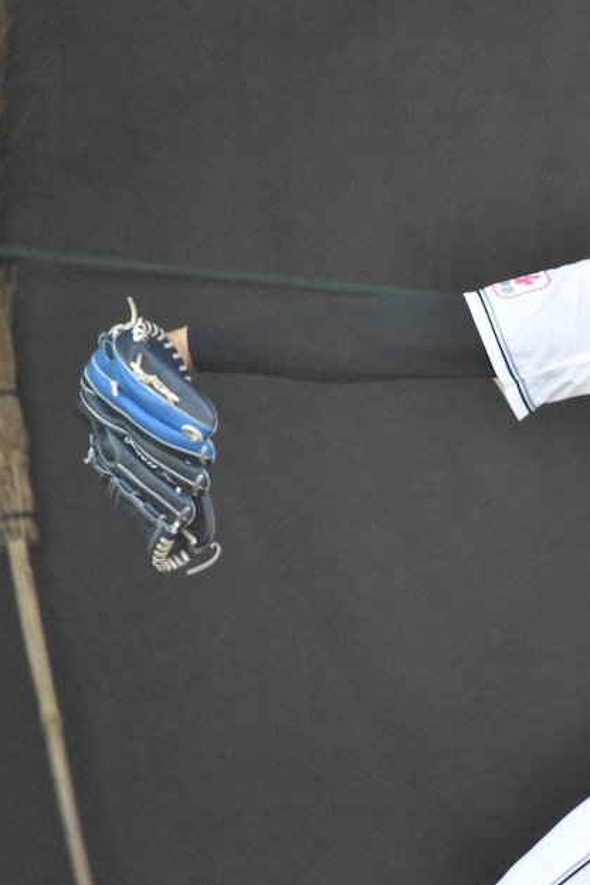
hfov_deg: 1.9
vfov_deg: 2.8
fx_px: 18166
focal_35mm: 739
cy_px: 438
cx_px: 655
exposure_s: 1/2500
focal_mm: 300
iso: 10000
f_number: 6.3
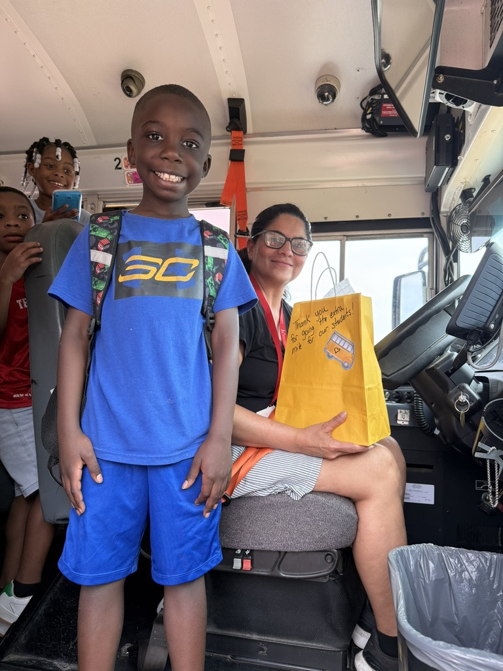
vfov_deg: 71.6
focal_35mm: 24
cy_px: 336
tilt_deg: +7.7
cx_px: 252
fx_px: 465
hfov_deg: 56.8
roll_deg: -2.2
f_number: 1.78
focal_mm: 6.76
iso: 125
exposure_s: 1/241
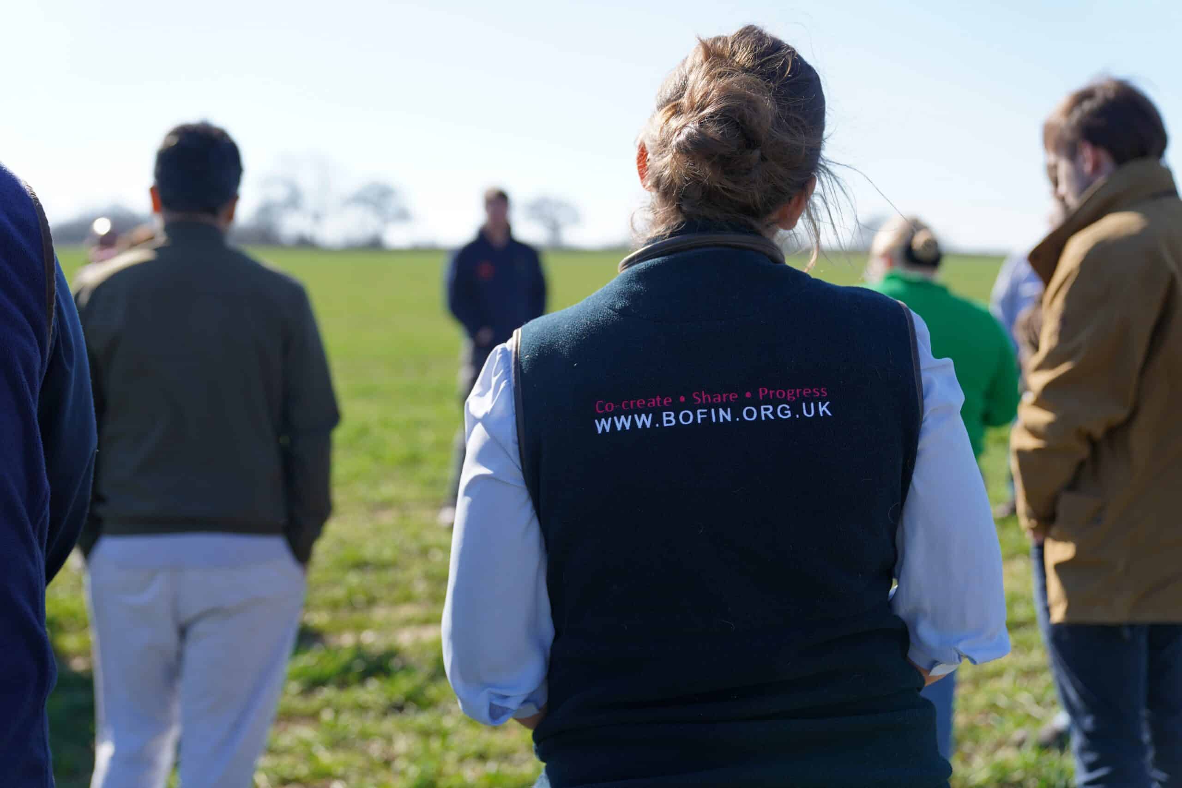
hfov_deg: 44.5
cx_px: 591
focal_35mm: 44
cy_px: 394
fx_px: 1445
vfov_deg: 30.5
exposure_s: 1/1000
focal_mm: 44
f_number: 2.8
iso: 100
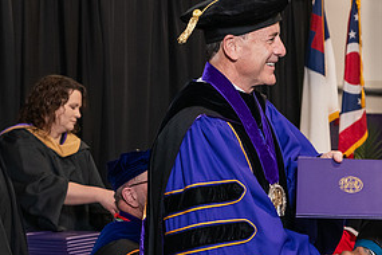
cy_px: 131
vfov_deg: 11.6
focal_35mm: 118
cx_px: 322
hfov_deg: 17.2
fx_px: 1252
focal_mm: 58
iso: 2000
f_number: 5
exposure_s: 1/125
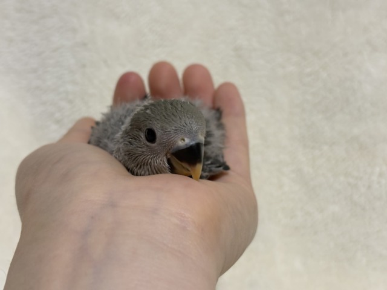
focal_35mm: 52
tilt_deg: -15.8
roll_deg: +2.5
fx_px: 581
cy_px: 145
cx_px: 194
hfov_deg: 36.8
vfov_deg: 28.0
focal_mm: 5.96
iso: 125
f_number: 1.6
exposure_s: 1/33
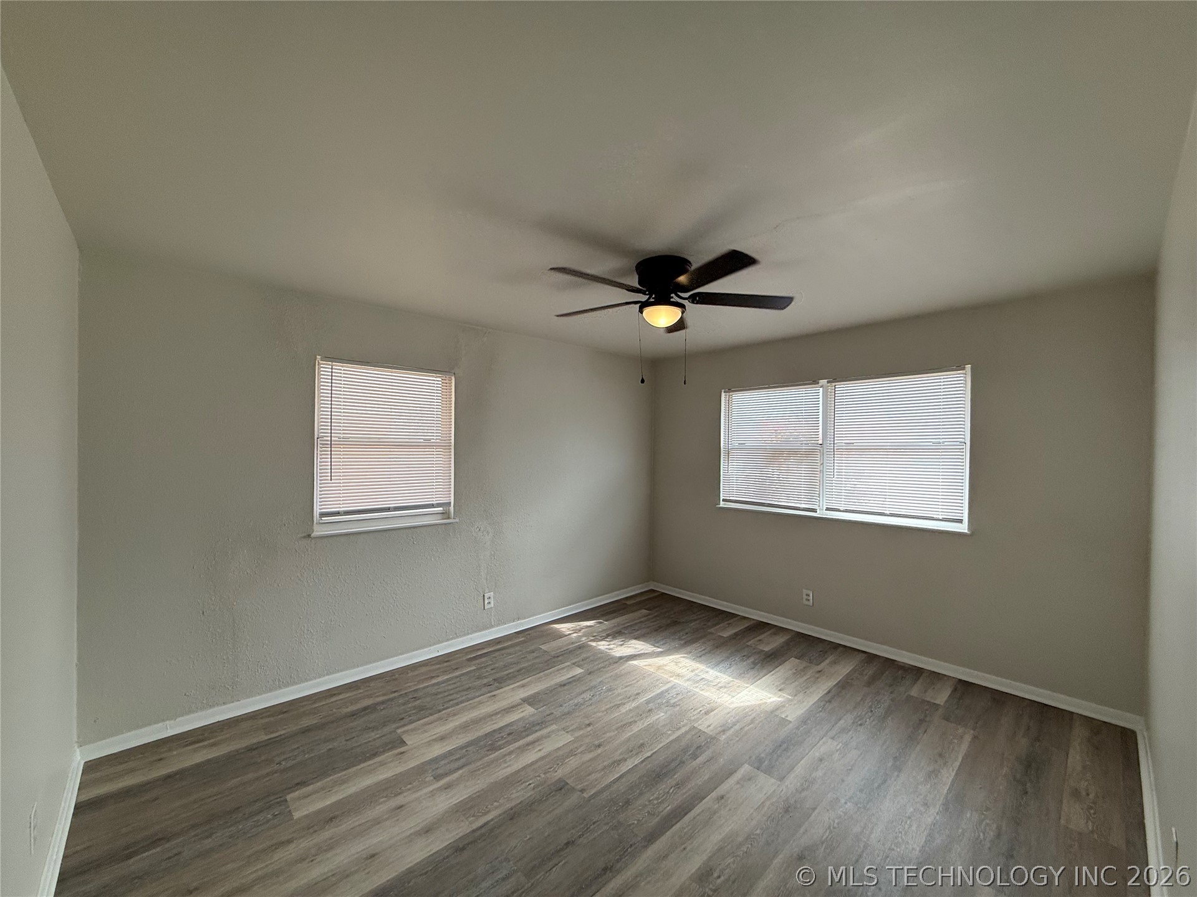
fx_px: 484
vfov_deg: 85.7
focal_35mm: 14
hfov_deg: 102.1
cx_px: 598
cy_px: 448
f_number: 2.2
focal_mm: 2.22
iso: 64
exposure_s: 1/163
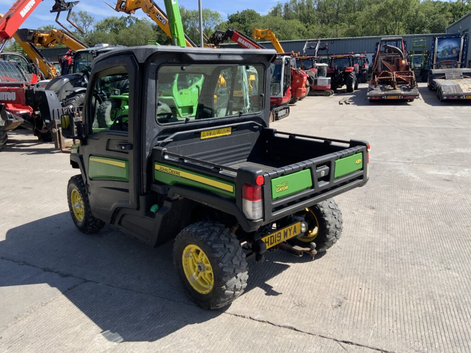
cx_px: 236
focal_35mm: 29
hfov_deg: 61.7
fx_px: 395
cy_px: 176
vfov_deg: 48.2
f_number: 1.8
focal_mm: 3
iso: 16
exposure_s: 1/1035
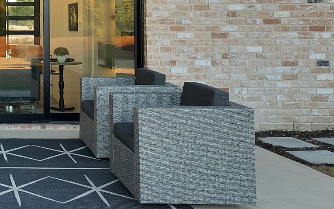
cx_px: -43
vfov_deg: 22.5
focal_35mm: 56
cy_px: 12
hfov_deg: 31.7
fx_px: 510
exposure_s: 1/25
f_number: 9
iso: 640
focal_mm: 21
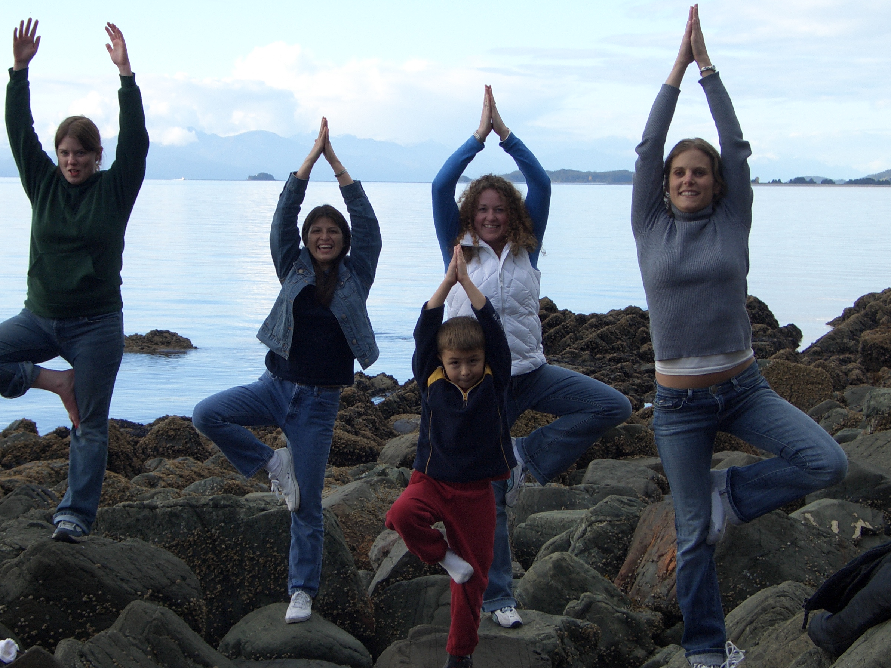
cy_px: 302
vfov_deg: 18.9
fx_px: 2008
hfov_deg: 25.0
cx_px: 380
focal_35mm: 78
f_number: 4.1
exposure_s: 1/200
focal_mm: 14.2
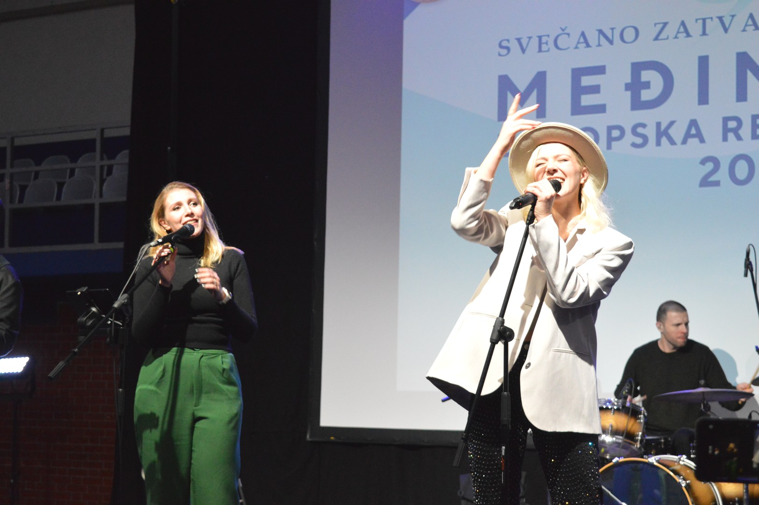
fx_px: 1454
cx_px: 380
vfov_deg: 19.7
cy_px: 252
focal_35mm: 69
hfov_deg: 29.3
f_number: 5
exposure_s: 1/160
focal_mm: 46
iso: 3200
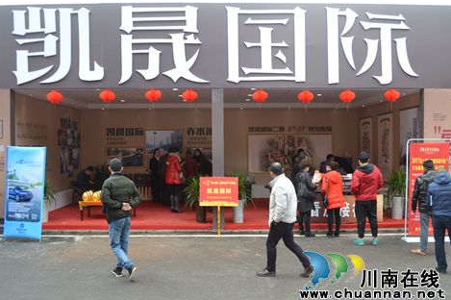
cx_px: 234
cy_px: 154
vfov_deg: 41.1
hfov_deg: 58.7
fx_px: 401
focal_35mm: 32
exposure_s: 1/125
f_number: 5.6
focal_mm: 20
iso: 220
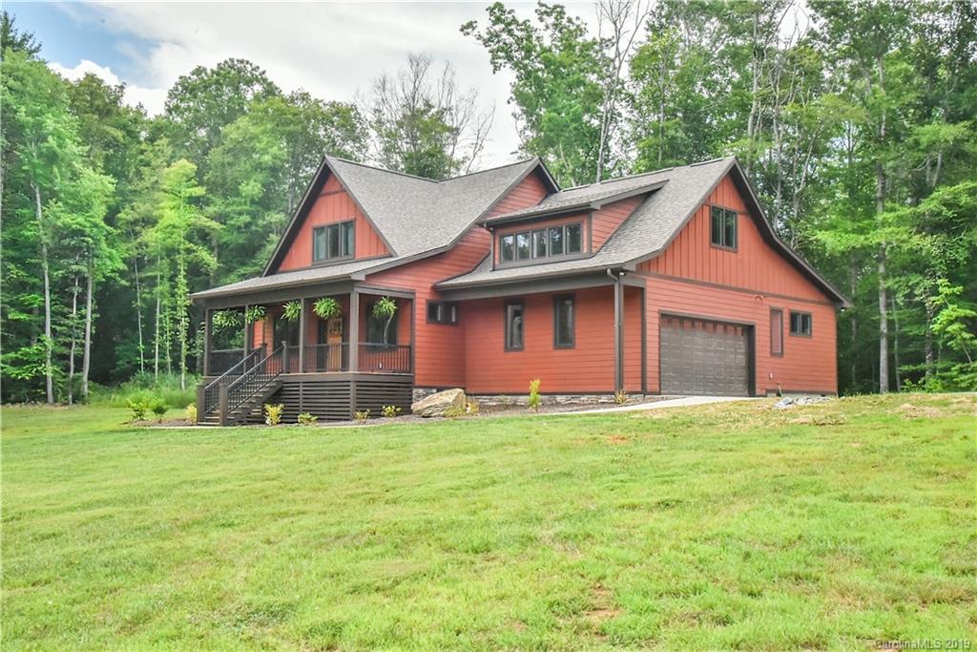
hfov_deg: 50.7
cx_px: 488
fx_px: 1031
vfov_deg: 35.1
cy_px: 326
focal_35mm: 38
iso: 4000
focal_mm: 38
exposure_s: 1/250
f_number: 16
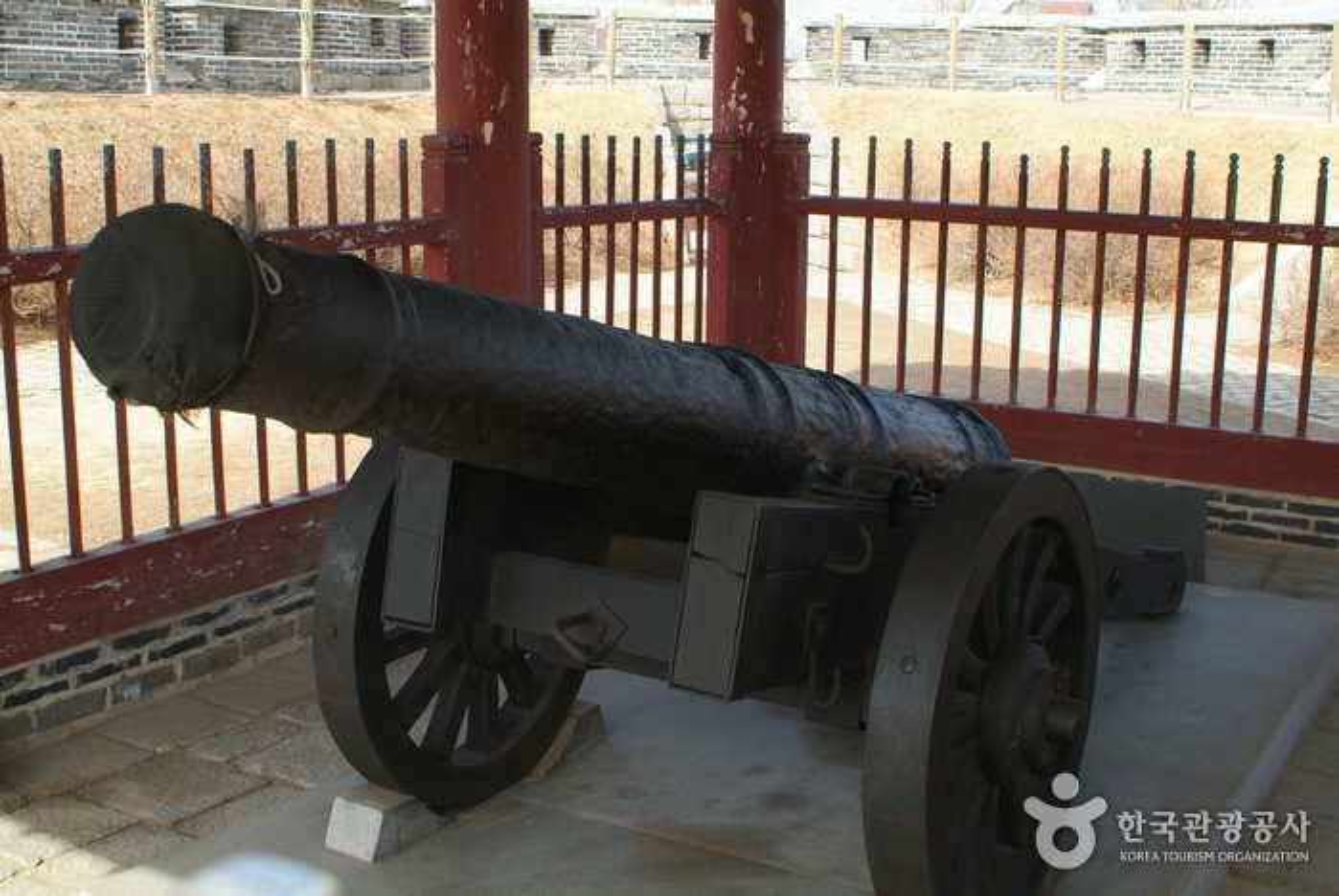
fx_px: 1564
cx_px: 670
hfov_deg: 46.3
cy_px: 448
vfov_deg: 32.0
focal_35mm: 42
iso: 400
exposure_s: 1/180
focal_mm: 28
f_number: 6.7
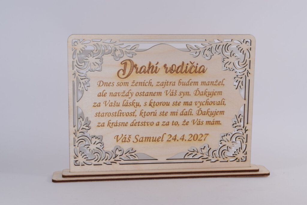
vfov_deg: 19.7
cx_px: 154
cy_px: 102
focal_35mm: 69
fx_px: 588
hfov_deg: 29.2
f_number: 11
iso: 100
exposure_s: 1/100
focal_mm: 46
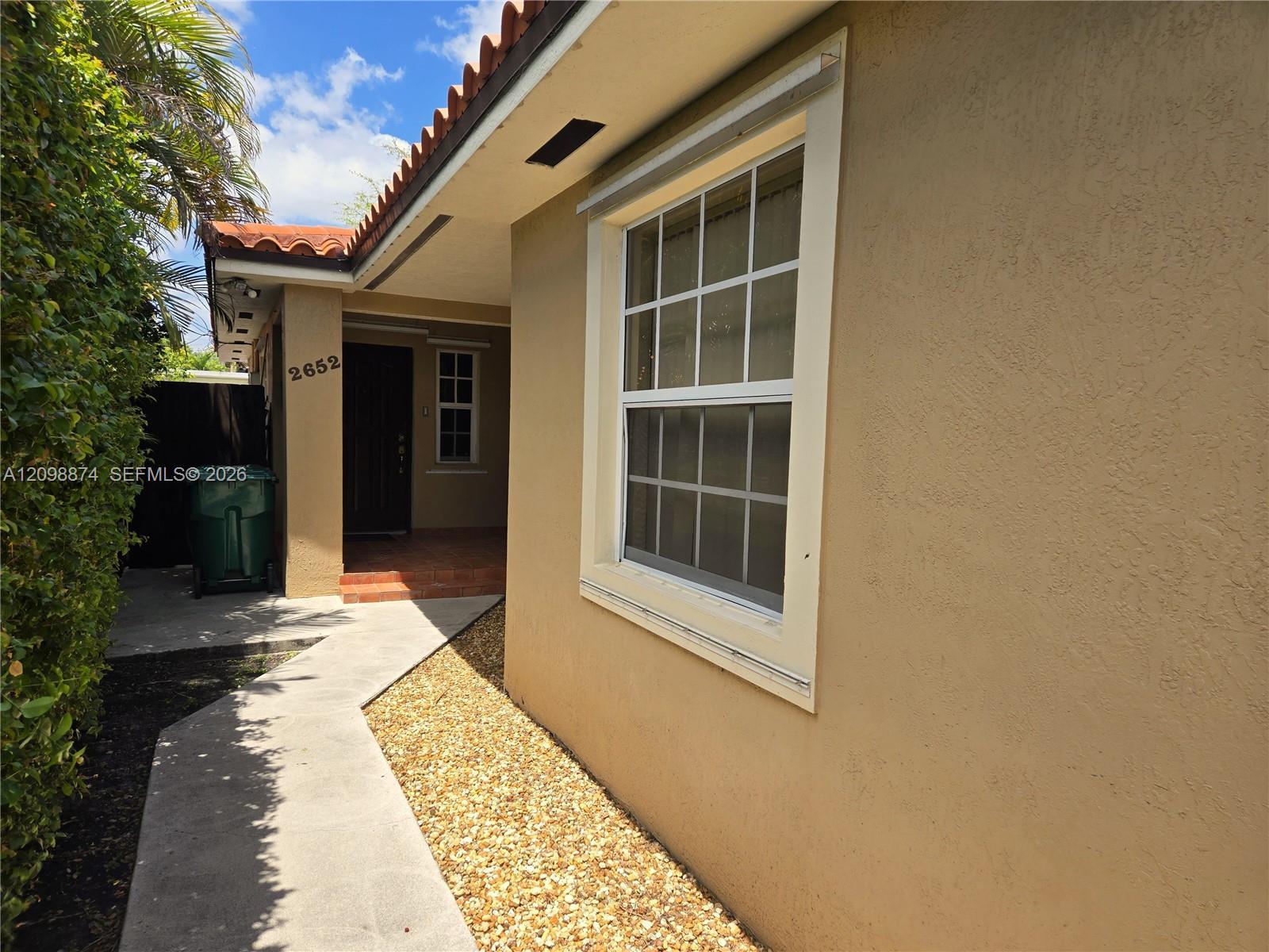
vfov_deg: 58.9
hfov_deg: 73.9
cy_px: 476
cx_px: 634
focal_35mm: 23
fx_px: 843
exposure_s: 1/1262
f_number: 1.8
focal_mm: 5.4
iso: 25
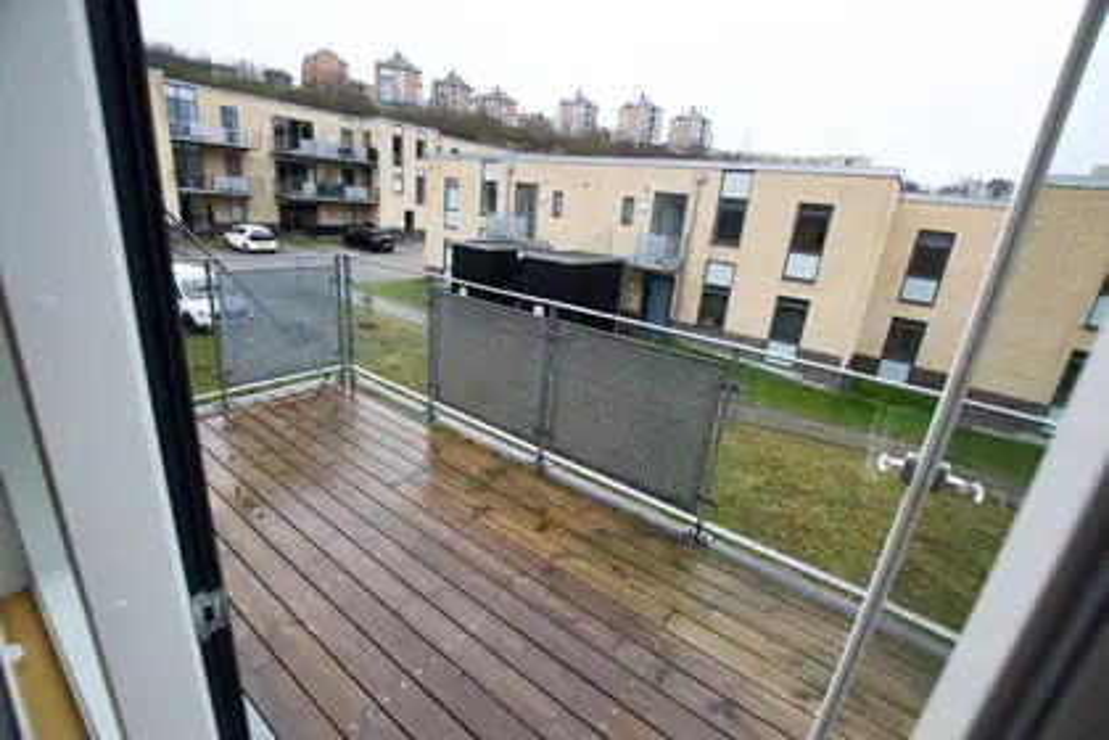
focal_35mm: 15
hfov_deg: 100.4
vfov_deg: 77.3
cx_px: 554
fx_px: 462
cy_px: 370
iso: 100
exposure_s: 1/60
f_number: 5.6
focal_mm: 10
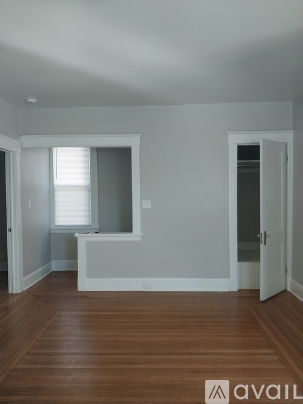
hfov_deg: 53.0
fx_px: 304
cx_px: 152
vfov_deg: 67.3
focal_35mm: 26
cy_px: 202
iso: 200
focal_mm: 4
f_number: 1.8
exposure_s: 1/60
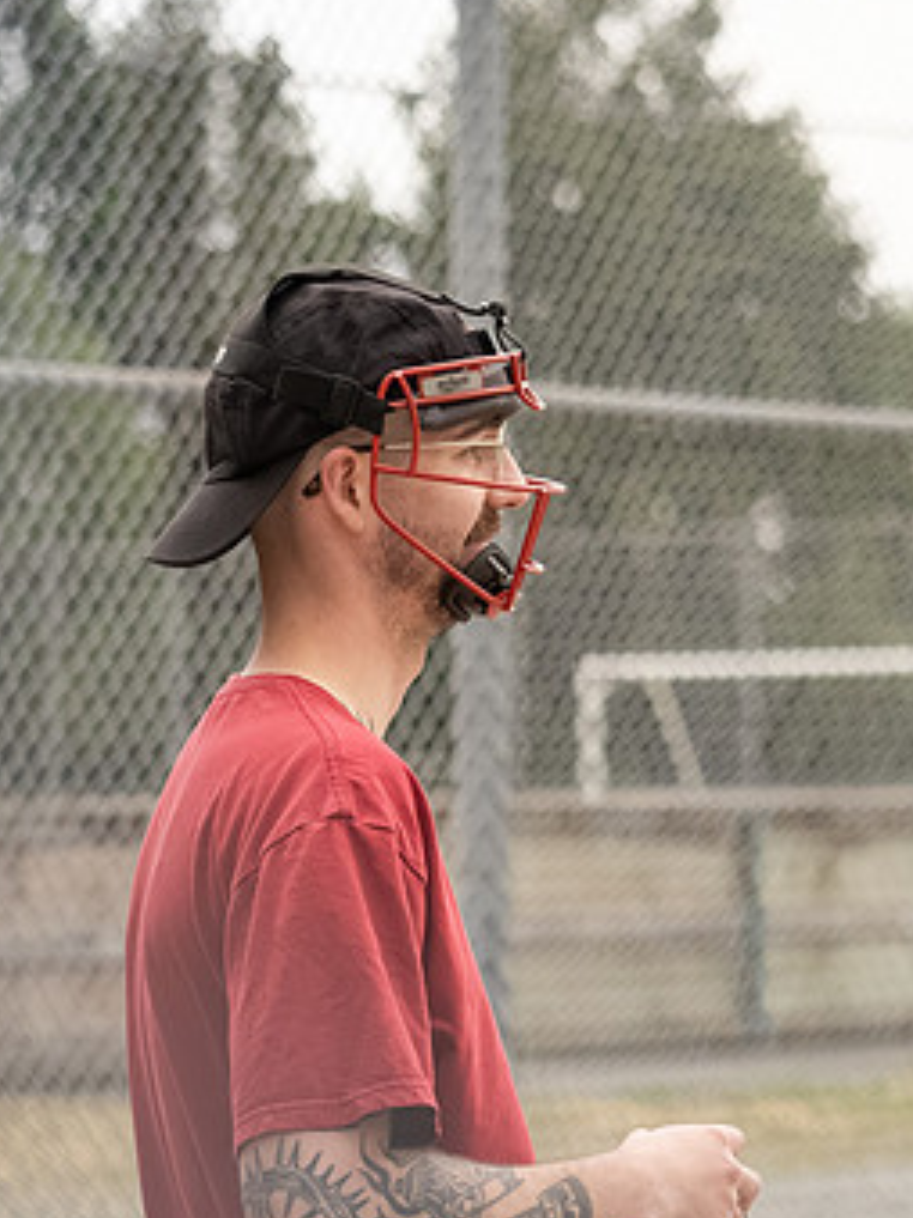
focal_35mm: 209
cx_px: 502
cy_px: 568
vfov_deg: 9.5
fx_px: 7354
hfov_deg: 7.1
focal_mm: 60
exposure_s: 1/2000
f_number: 2.8
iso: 2000
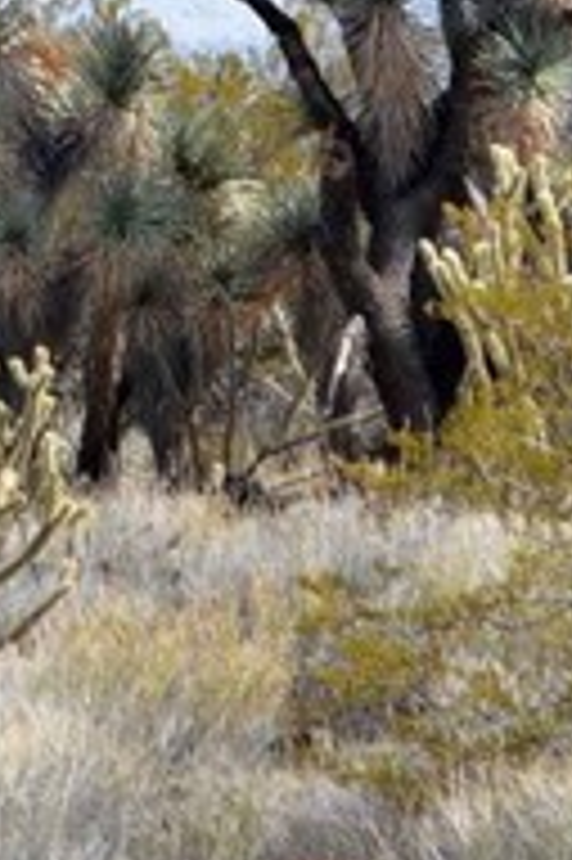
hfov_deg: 2.9
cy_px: -266
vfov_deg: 4.4
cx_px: -793
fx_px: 11193
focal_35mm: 469
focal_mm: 55
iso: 100
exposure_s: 1/160
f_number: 8
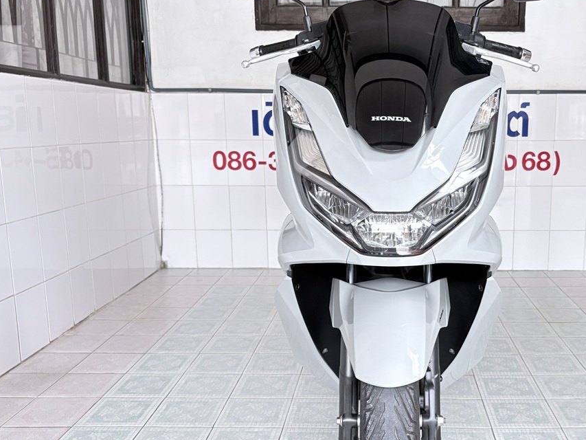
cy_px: 249
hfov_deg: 47.1
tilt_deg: -10.7
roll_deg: +0.3
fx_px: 660
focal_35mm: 39
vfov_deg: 36.8
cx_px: 390
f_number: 1.6
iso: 200
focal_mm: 5.96
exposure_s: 1/60
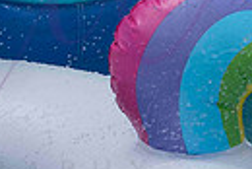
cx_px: -157
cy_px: -174
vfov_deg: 3.5
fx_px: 2747
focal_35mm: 392
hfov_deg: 5.2
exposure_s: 1/1000
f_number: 13
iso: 800
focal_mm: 85
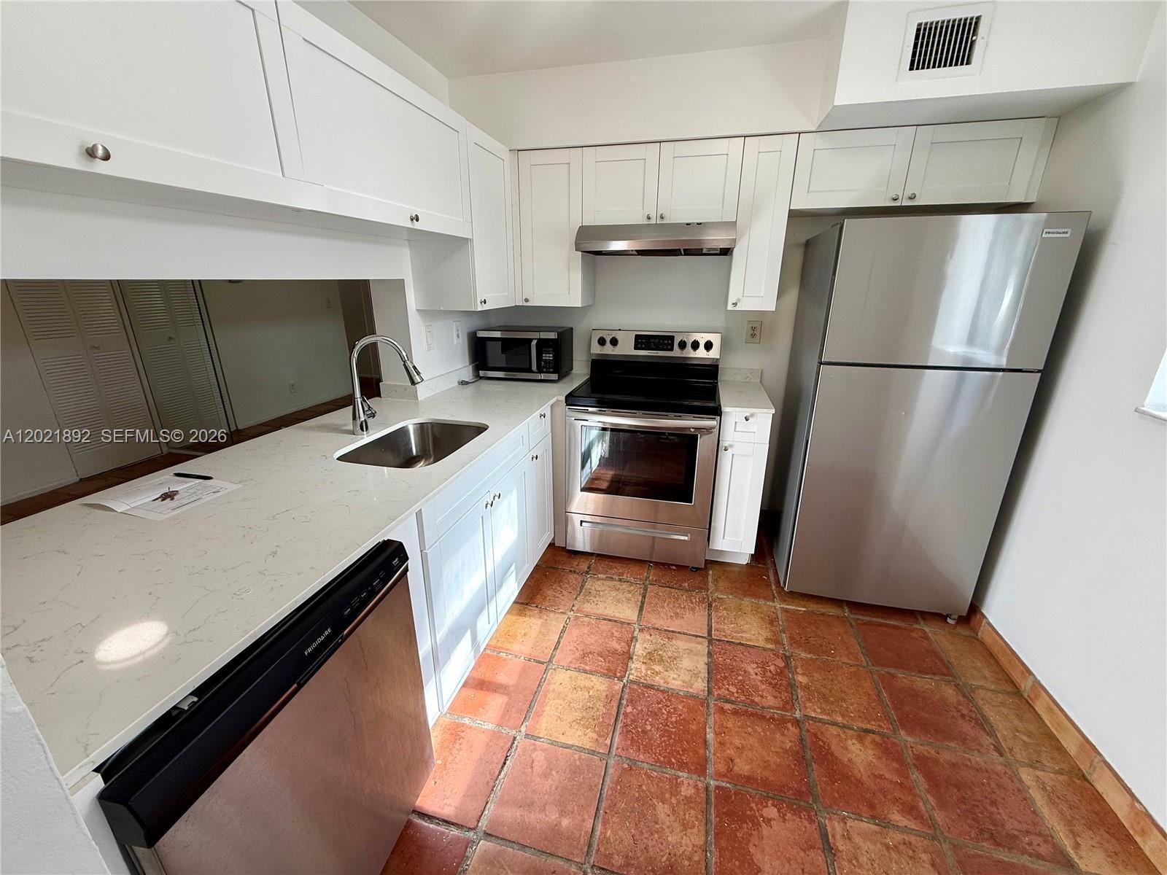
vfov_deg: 85.7
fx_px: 472
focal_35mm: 14
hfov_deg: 102.1
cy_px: 438
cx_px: 584
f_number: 2.2
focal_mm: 2.22
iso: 64
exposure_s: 1/122
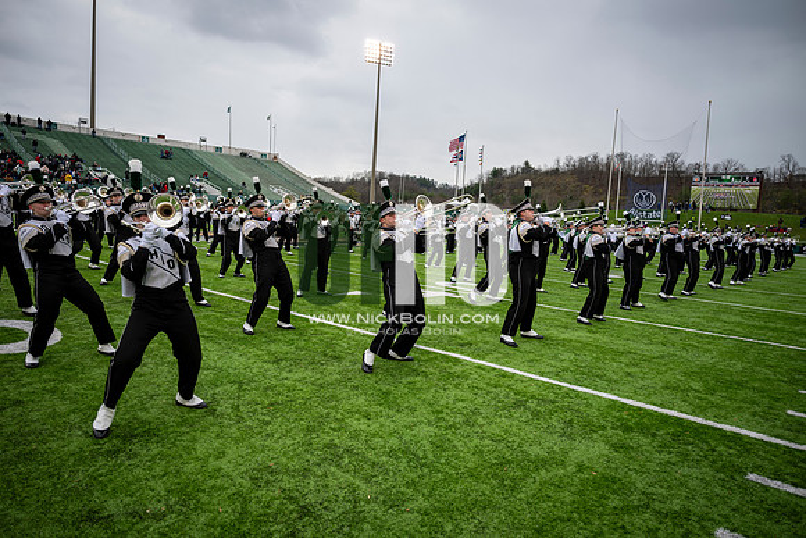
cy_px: 269
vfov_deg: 53.2
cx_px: 403
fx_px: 537
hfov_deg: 73.7
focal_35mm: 24
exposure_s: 1/500
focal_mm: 24
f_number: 2.8
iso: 100
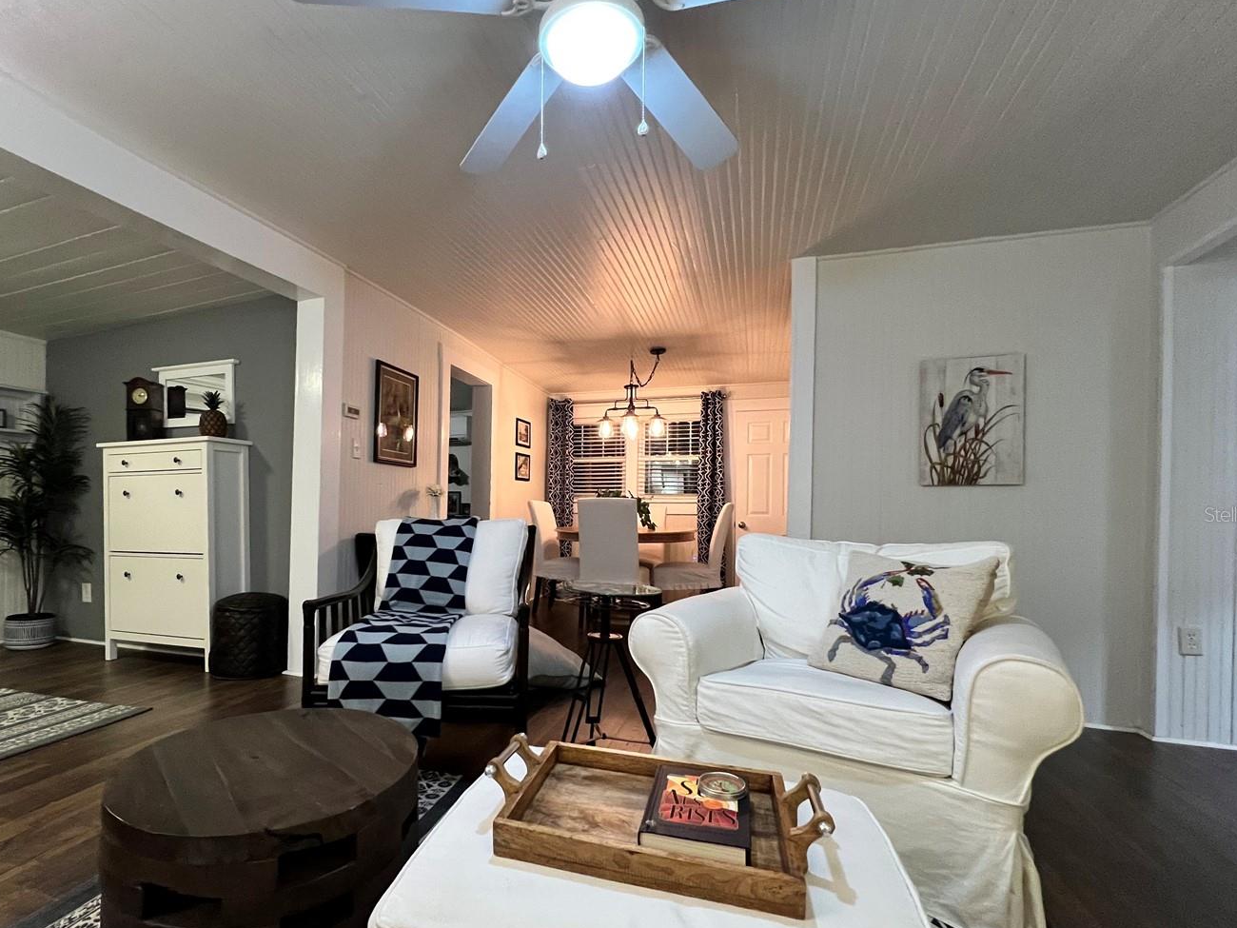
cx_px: 533
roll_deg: +0.2
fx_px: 572
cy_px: 514
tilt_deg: -0.6
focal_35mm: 16
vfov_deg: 77.8
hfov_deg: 93.9
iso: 500
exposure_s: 1/60
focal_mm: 1.57
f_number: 1.8
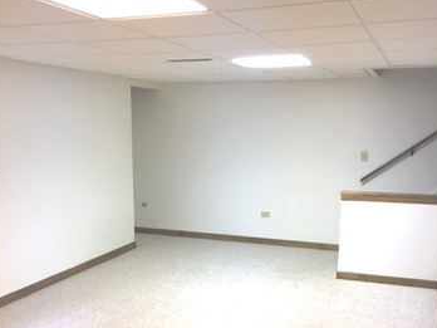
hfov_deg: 46.8
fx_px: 505
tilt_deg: -14.2
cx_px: 217
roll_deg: +0.2
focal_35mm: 40
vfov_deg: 35.3
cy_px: 239
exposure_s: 1/33
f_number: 2.2
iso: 125
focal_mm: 4.15
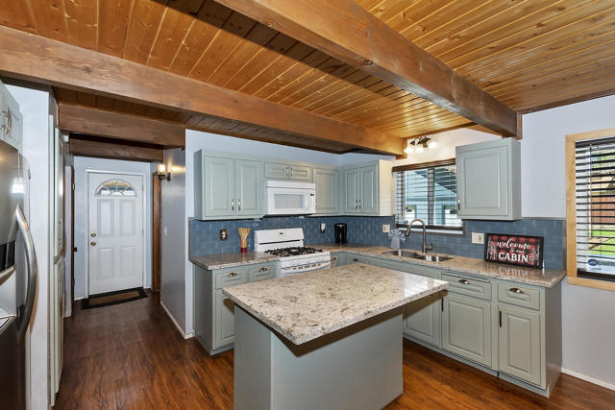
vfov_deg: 77.4
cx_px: 308
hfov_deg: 100.4
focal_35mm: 15
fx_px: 256
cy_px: 205
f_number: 8
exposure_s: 1/30
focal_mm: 10
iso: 400
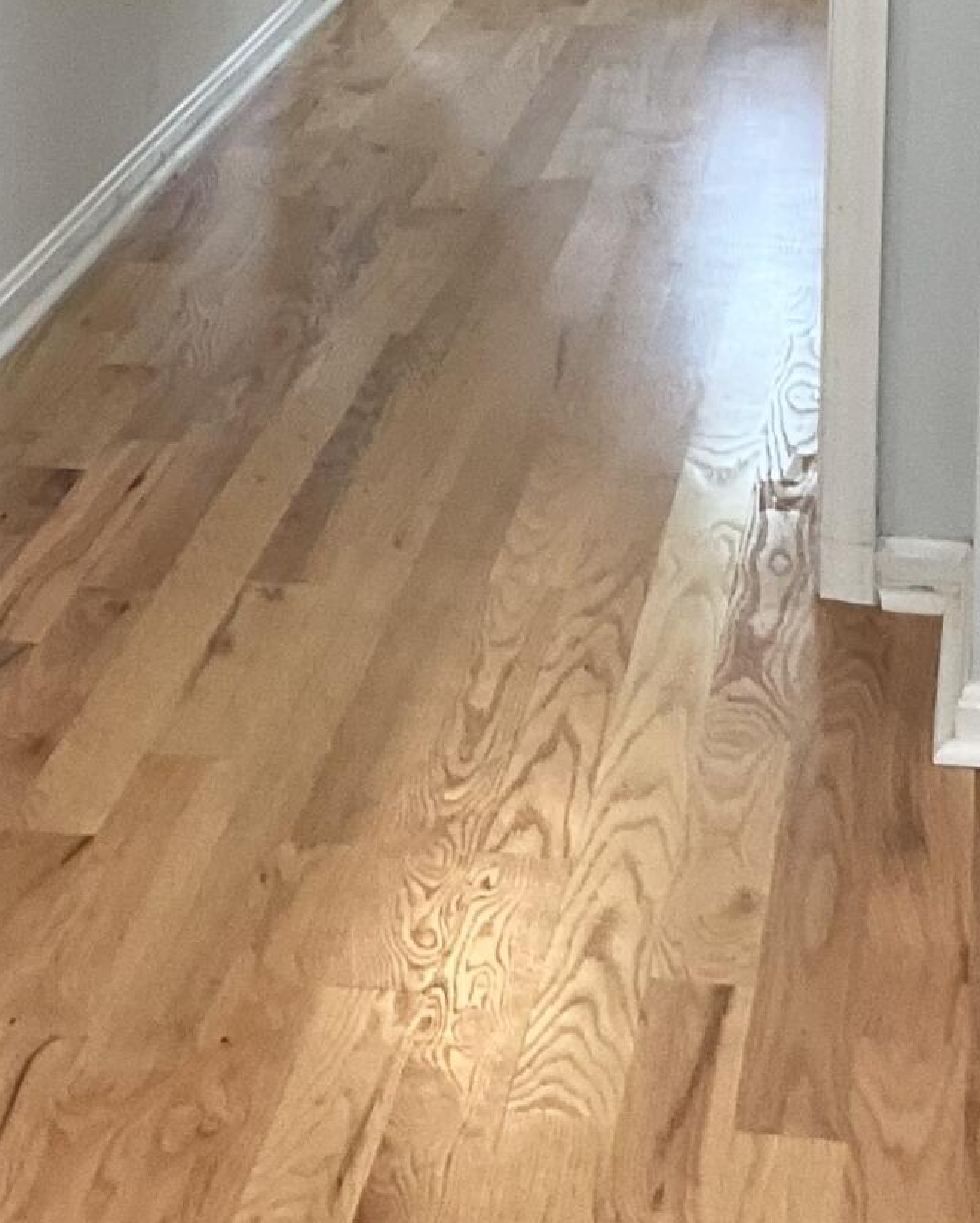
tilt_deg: -9.4
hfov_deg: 14.9
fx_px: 3732
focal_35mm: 103
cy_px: -237
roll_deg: -1.1
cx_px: 343
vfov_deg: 17.7
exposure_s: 1/60
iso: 80
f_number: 1.8
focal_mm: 3
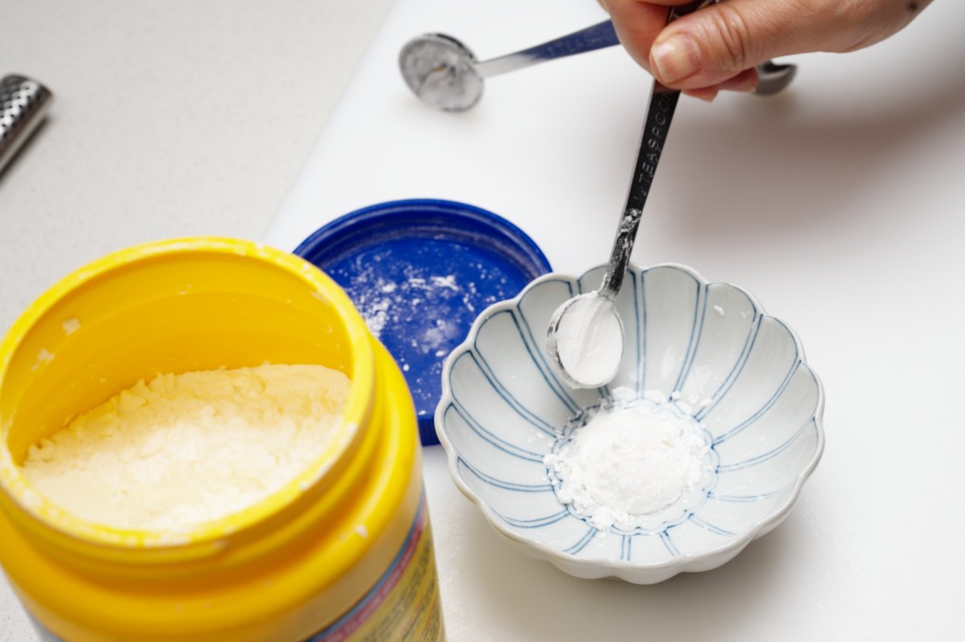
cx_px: 482
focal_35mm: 55
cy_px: 321
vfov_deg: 24.6
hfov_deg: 36.3
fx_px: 1474
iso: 100
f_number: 9
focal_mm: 55
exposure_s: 1/100
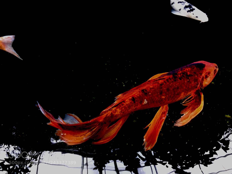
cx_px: 116
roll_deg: +1.6
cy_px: 87
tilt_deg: -42.8
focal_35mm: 29
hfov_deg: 61.7
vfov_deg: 48.2
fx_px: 194
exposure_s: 1/30
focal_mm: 4.15
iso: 200
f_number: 2.2
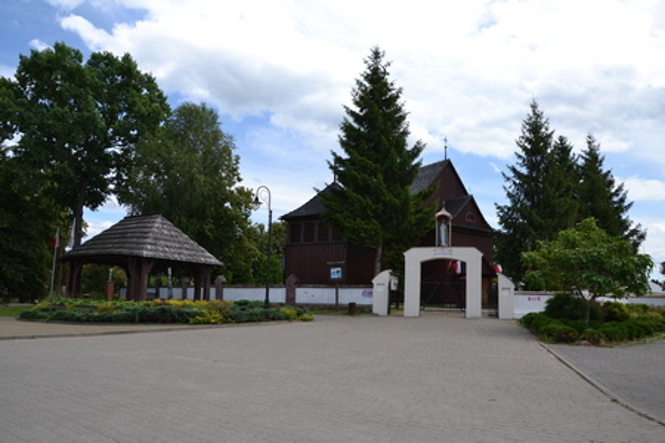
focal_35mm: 27
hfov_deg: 67.4
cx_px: 332
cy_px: 222
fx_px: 499
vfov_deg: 47.9
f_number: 6.3
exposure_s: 1/1600
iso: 400
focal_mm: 18
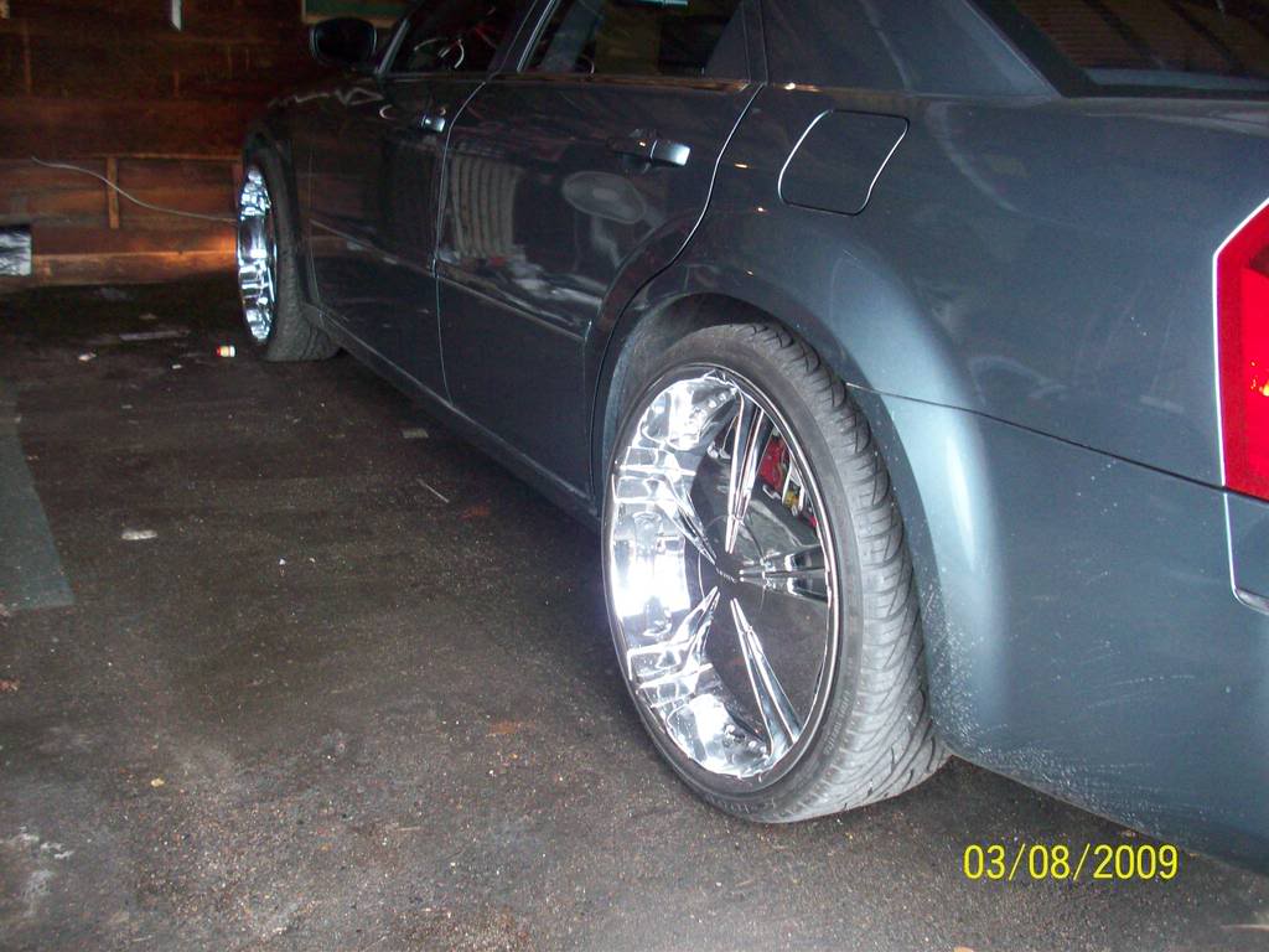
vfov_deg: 38.7
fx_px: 1356
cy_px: 476
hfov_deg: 50.1
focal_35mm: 37
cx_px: 634
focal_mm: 6.2
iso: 187
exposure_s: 1/45
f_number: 2.8
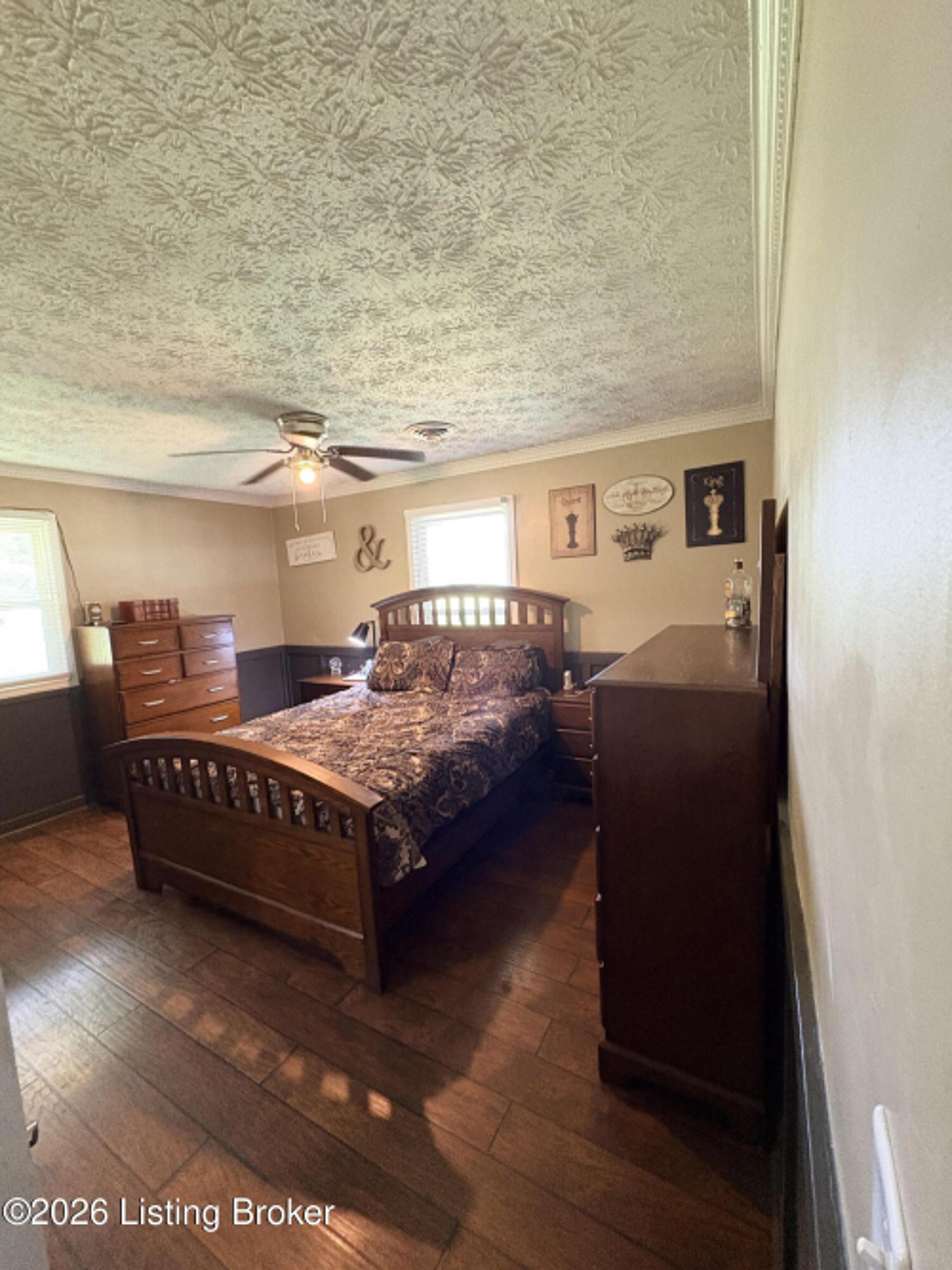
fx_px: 514
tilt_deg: -3.3
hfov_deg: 85.7
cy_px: 635
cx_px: 476
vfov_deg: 102.1
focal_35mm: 14
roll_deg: +2.7
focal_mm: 2.22
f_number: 2.2
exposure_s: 1/60
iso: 640
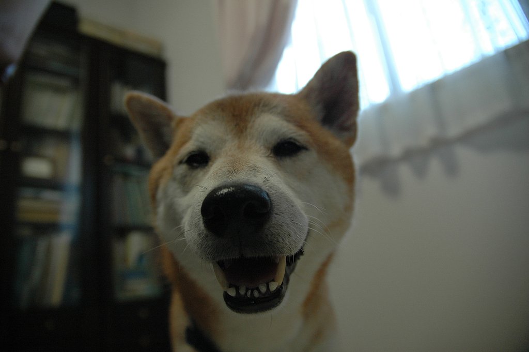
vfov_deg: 47.9
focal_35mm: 27
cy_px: 176
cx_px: 264
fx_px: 396
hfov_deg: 67.4
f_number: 2.8
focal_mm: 18
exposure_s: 1/125
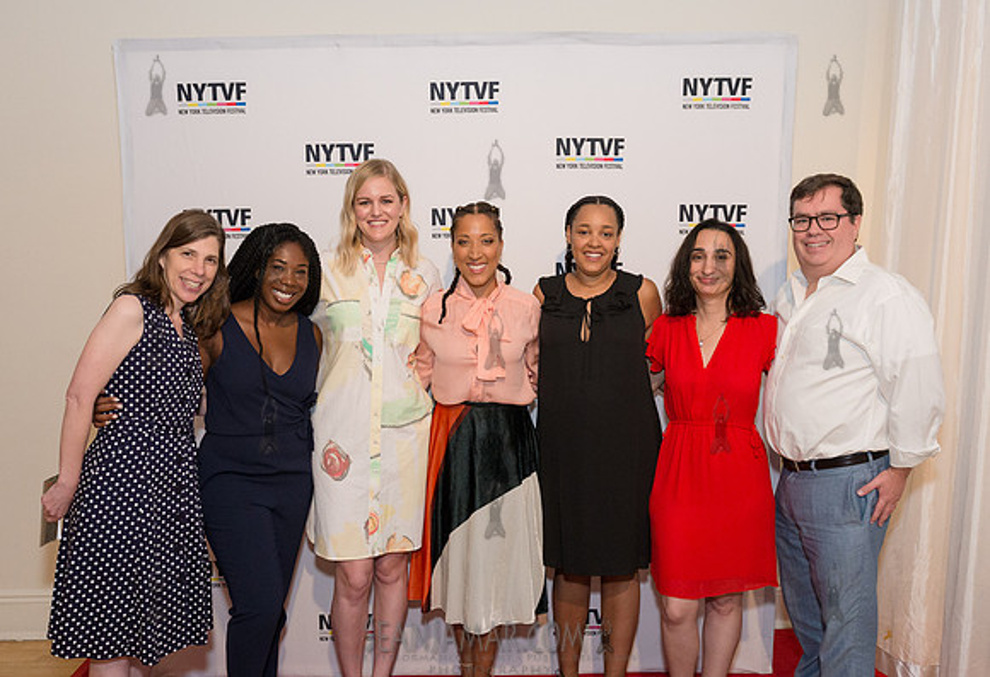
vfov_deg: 40.9
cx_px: 471
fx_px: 907
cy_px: 369
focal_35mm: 33
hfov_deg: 57.2
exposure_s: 1/500
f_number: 4
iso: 1600
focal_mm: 24
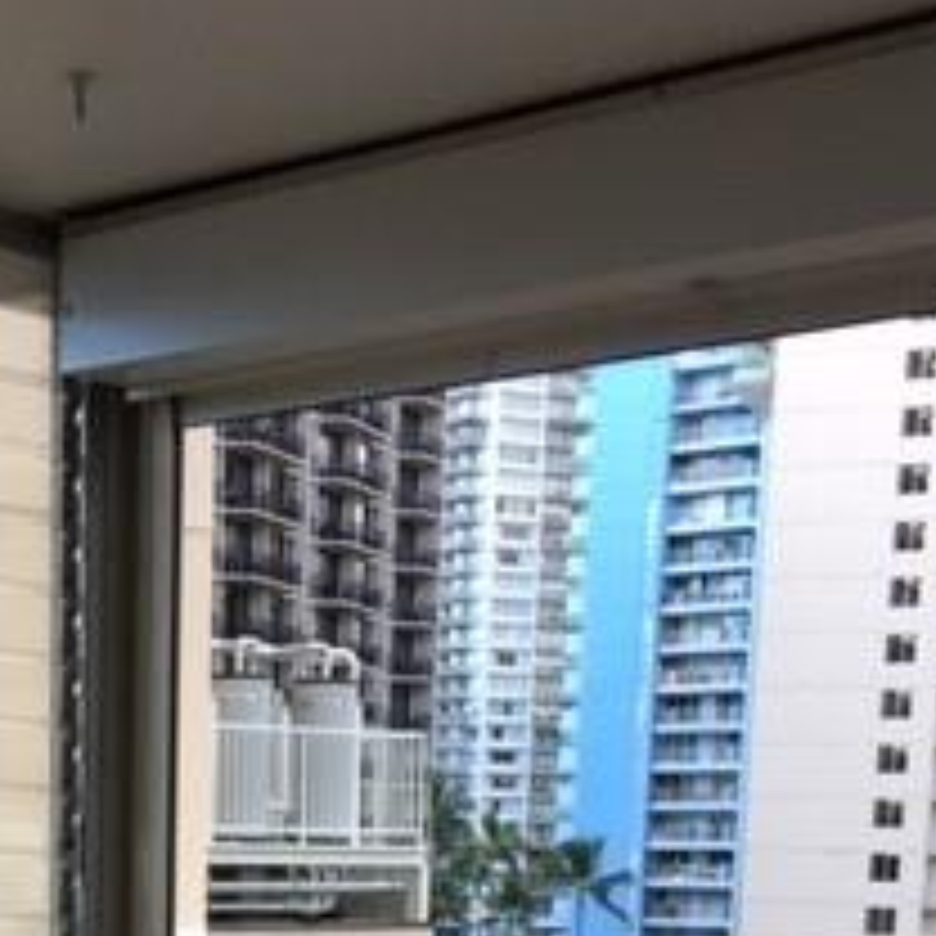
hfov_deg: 21.5
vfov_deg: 19.6
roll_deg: -0.2
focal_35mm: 79
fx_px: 2417
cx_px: 140
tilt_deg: -8.8
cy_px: 1318
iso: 32
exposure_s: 1/120
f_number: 2.2
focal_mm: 4.15
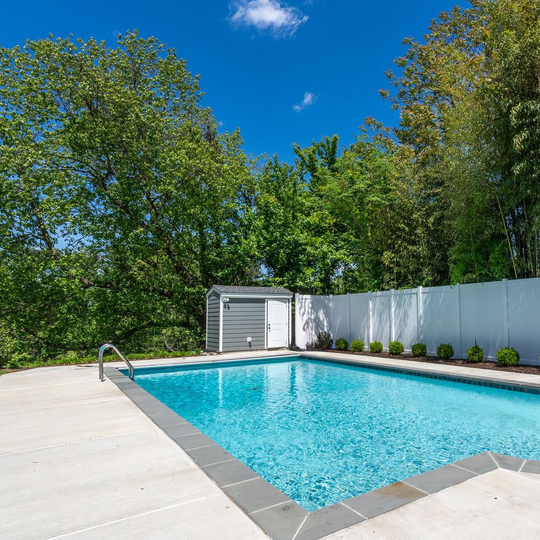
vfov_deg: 69.6
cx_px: 379
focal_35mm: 22
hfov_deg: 66.9
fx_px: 388
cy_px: 281
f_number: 11
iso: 100
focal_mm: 14
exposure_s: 1/2500
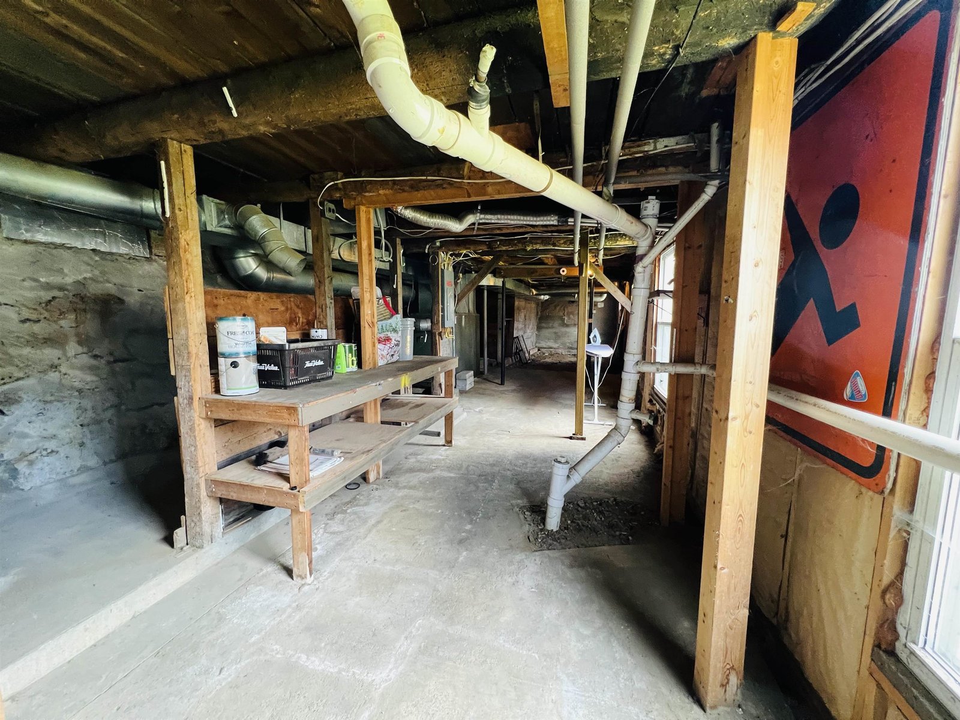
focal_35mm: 13
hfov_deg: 106.2
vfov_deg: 89.9
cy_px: 360
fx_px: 361
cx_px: 480
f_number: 1.8
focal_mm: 1.57
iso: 400
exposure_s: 1/60
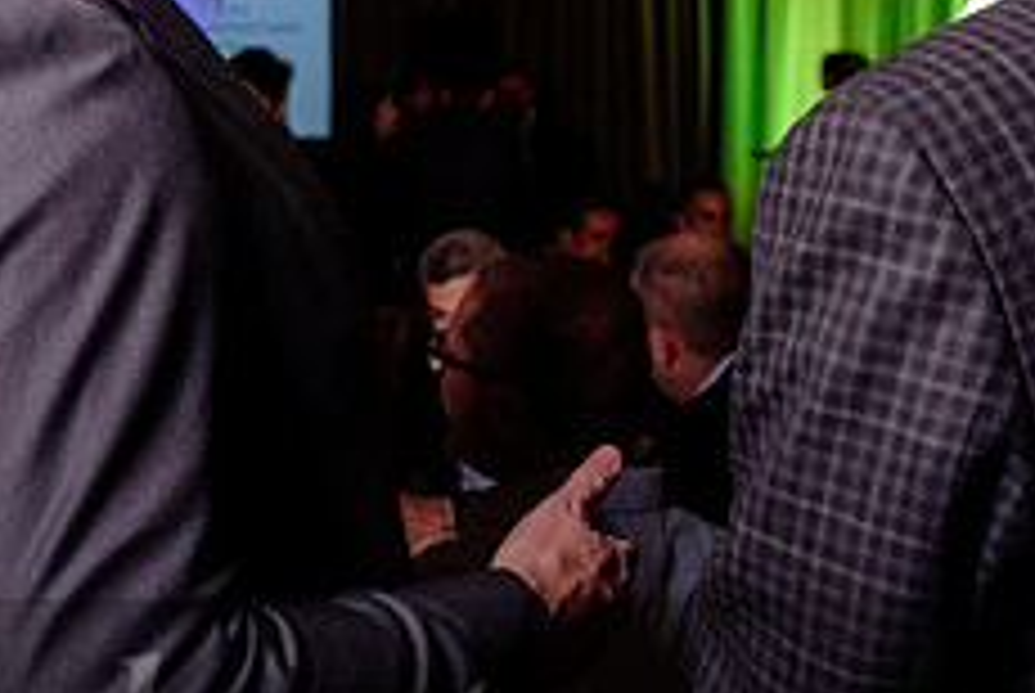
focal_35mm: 71
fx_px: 2044
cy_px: 129
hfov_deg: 28.2
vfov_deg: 19.0
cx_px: 725
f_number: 3.5
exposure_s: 1/125
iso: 1000
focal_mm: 27
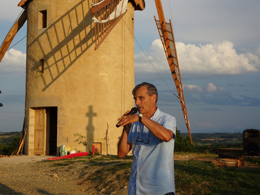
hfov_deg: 31.2
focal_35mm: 62
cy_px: 98
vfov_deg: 23.7
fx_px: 466
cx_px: 130
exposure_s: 1/500
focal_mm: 10.59
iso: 80
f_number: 4.5
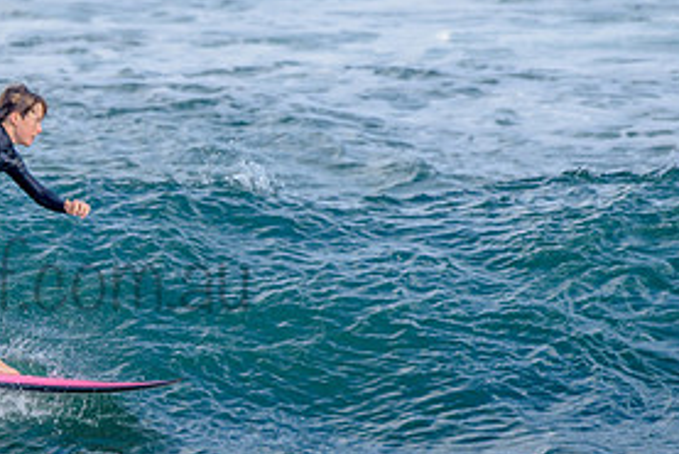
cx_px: -10
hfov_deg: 1.6
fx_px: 24173
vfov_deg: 1.1
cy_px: 254
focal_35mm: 1281
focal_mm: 500
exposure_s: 1/1250
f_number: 5.6
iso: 280
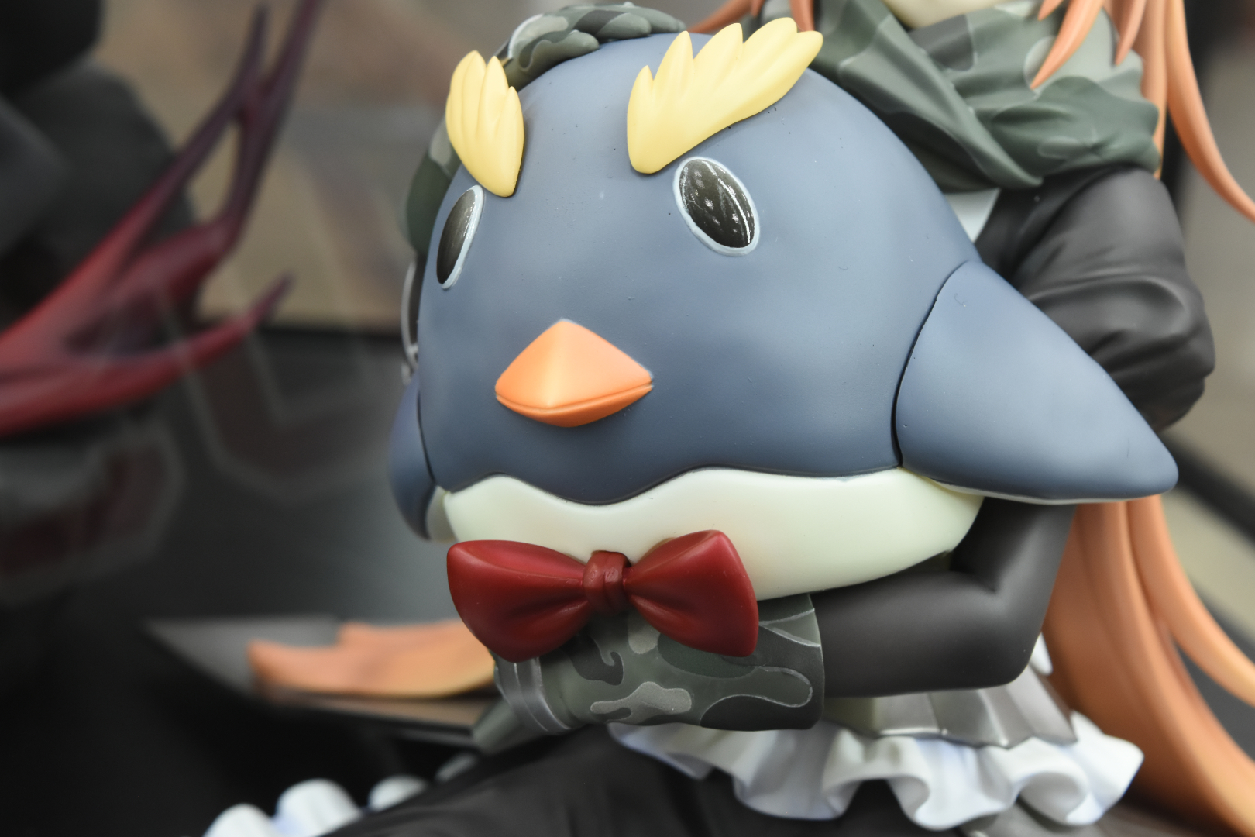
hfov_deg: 24.6
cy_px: 418
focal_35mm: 82
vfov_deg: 16.6
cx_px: 628
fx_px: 2876
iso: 1100
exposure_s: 1/60
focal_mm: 55
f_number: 11
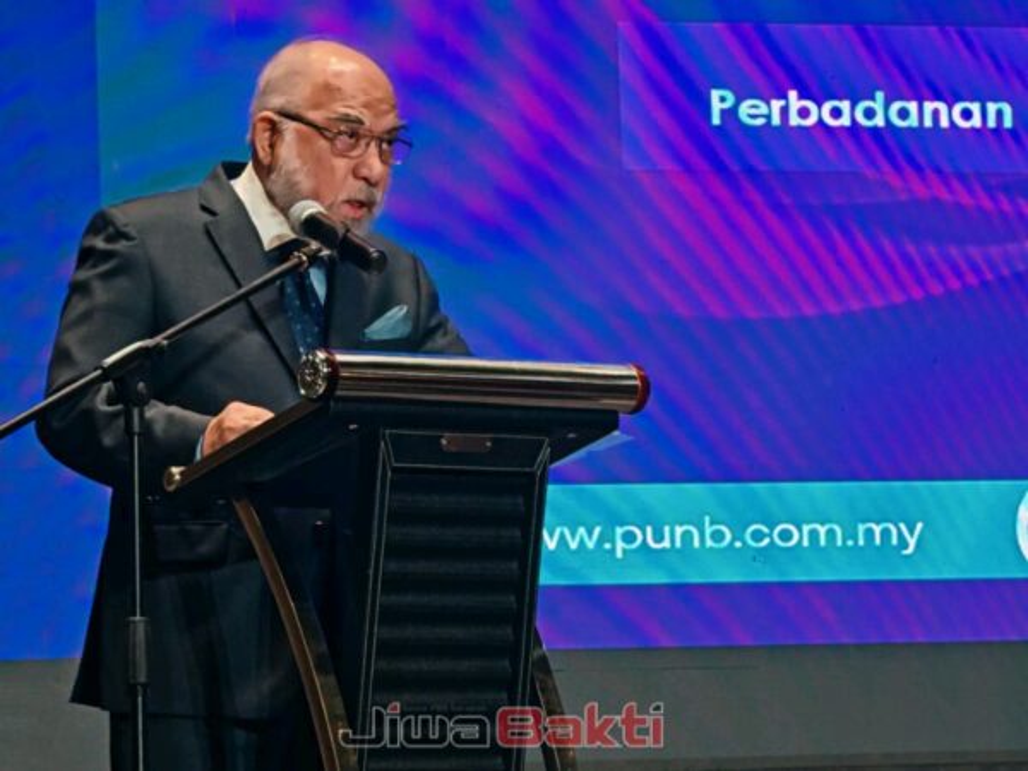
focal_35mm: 181
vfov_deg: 8.2
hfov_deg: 10.9
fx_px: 5375
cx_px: 514
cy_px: 386
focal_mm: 15.38
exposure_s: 1/60.2
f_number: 2.6
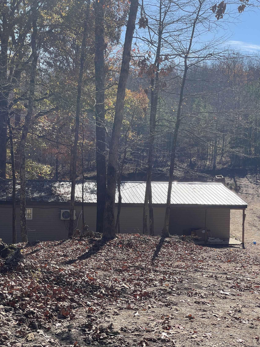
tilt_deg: -2.1
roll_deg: -1.8
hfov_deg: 22.6
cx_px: 130
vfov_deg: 29.8
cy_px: 176
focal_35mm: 65
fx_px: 651
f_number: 2.2
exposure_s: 1/1155
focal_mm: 7.5
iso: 20
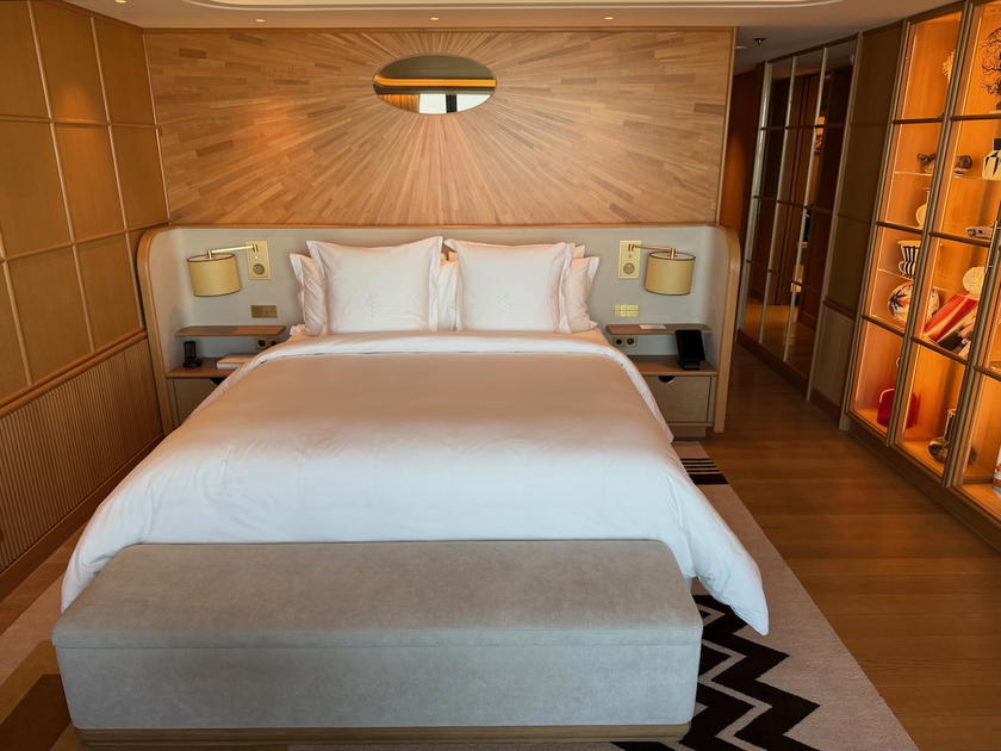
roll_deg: +0.1
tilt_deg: -18.9
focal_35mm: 24
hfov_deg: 71.6
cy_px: 376
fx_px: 694
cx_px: 500
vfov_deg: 56.8
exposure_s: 1/119
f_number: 1.78
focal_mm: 6.76
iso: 160
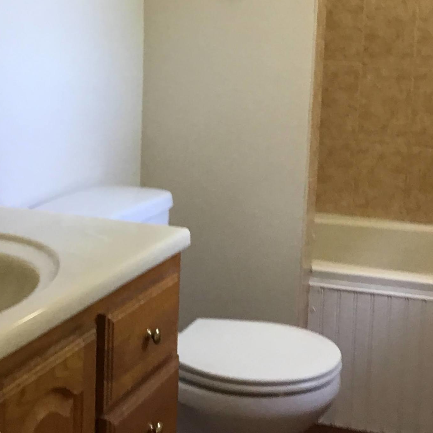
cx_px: 285
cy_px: 167
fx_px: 849
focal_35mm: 60
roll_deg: -1.8
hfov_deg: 28.4
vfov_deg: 28.5
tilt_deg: -7.8
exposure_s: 1/30
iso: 80
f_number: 2.4
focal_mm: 3.3
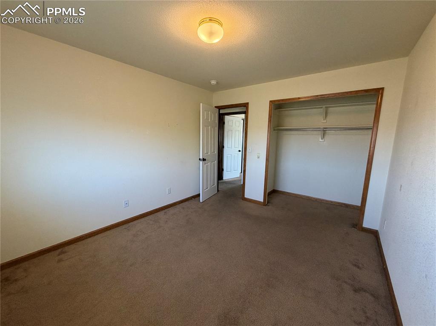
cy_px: 163
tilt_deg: -8.4
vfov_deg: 85.6
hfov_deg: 102.1
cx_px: 218
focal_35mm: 14
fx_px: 176
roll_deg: +0.0
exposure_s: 1/60
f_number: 2.2
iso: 200
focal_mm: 2.22
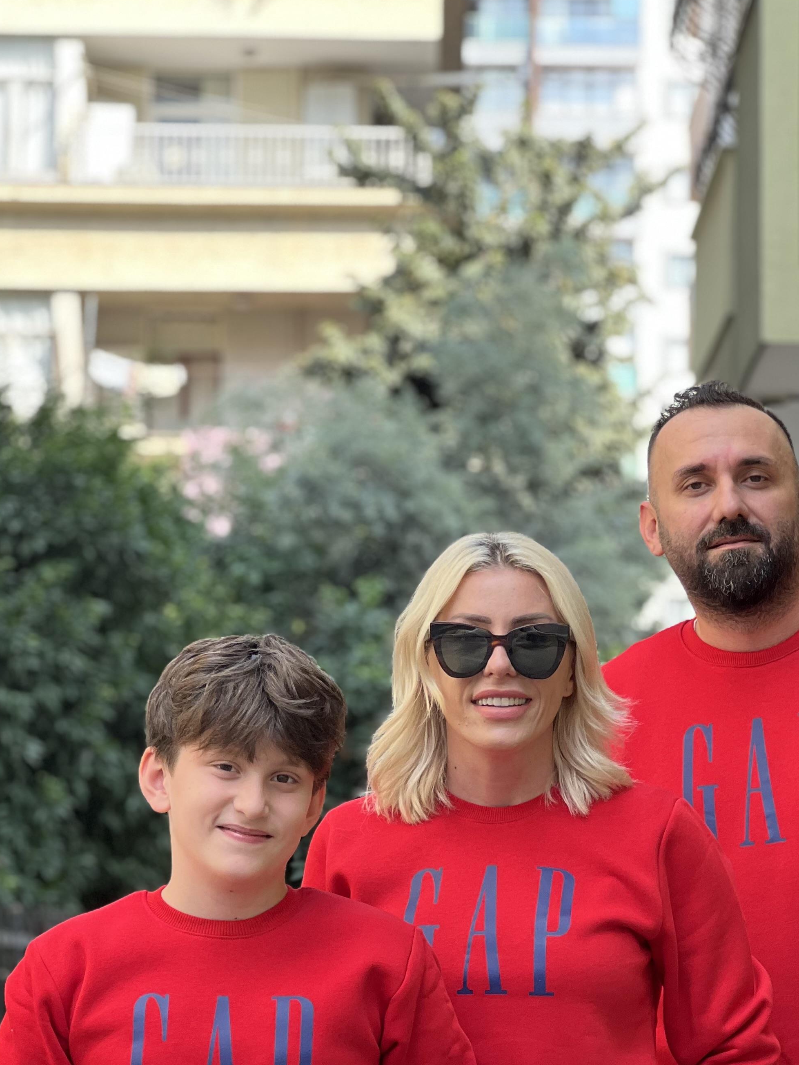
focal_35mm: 119
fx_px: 3662
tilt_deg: +4.3
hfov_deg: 12.4
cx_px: 475
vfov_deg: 16.5
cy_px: 758
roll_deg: -1.1
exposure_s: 1/121
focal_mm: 9
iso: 50
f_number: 2.8
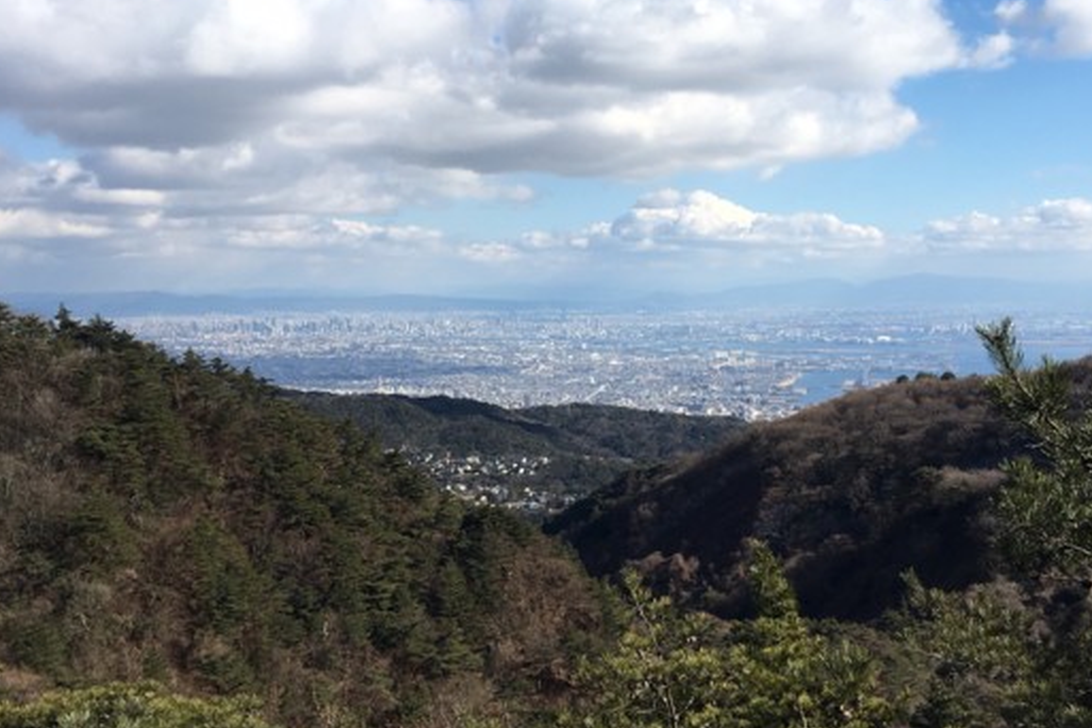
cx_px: 568
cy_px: 332
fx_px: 1426
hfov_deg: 41.9
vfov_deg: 28.6
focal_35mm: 47
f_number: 2.2
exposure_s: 1/1748
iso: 25
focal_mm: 4.15
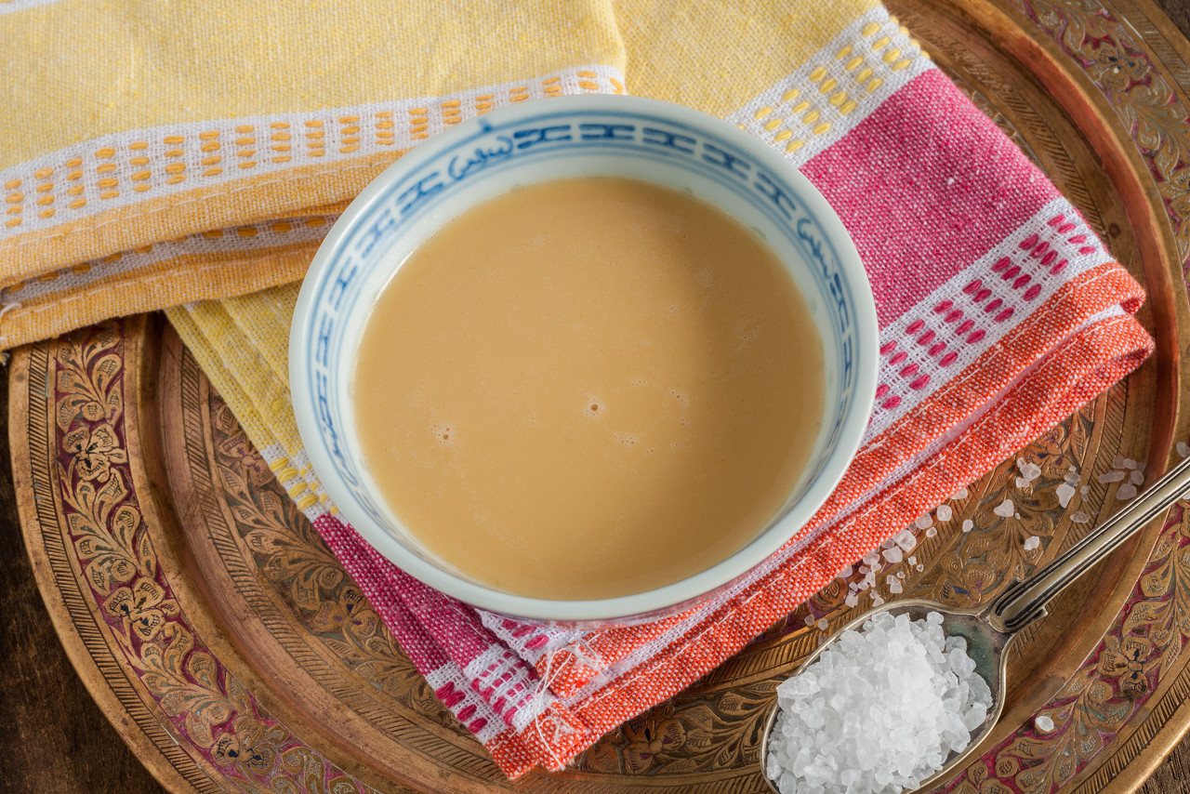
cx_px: 595
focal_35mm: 75
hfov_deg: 27.0
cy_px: 397
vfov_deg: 18.2
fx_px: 2480
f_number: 11
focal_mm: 50
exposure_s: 1/2.5
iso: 100
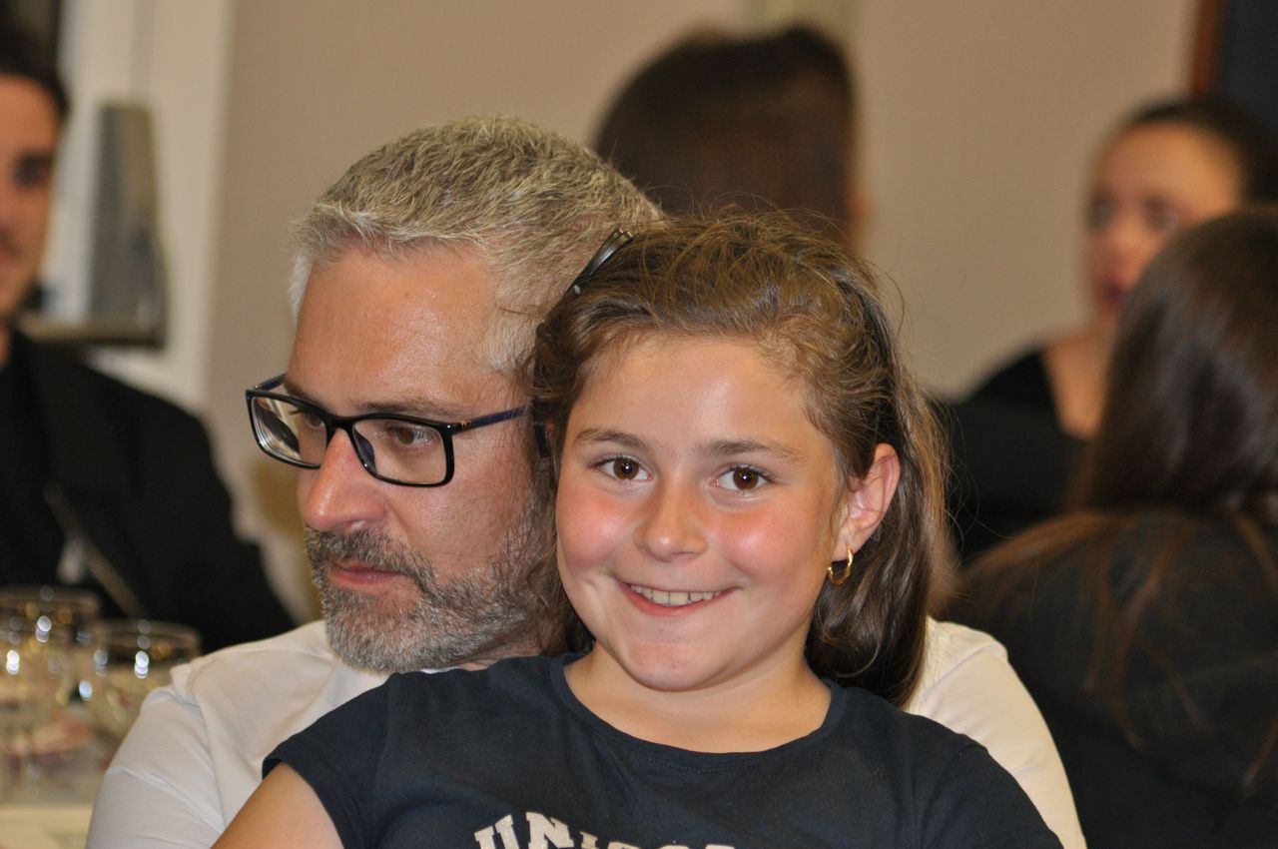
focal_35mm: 165
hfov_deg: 12.5
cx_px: 639
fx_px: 5850
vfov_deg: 8.3
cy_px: 424
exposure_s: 1/60
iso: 800
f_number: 4
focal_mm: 110
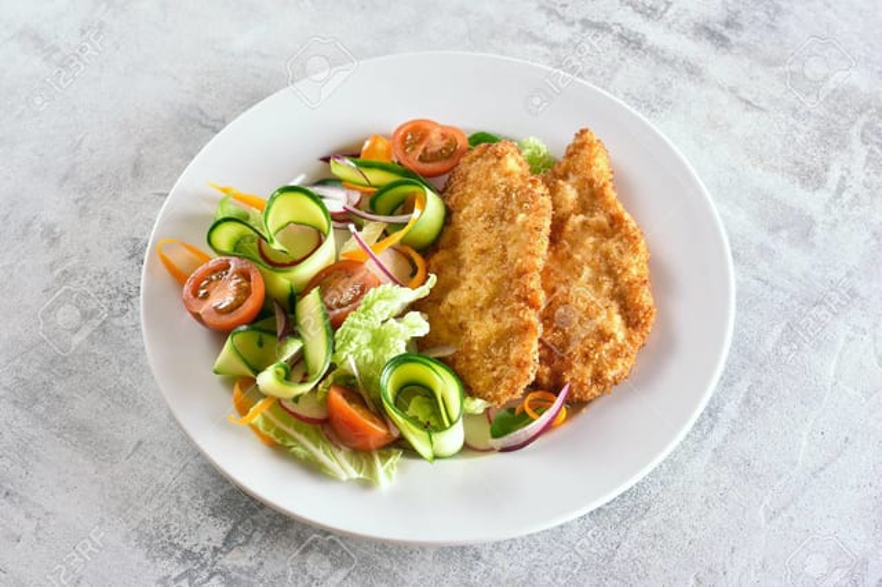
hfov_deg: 33.4
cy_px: 294
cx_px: 441
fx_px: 1469
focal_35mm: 60
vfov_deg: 22.6
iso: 100
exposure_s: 1/160
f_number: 13
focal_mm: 60
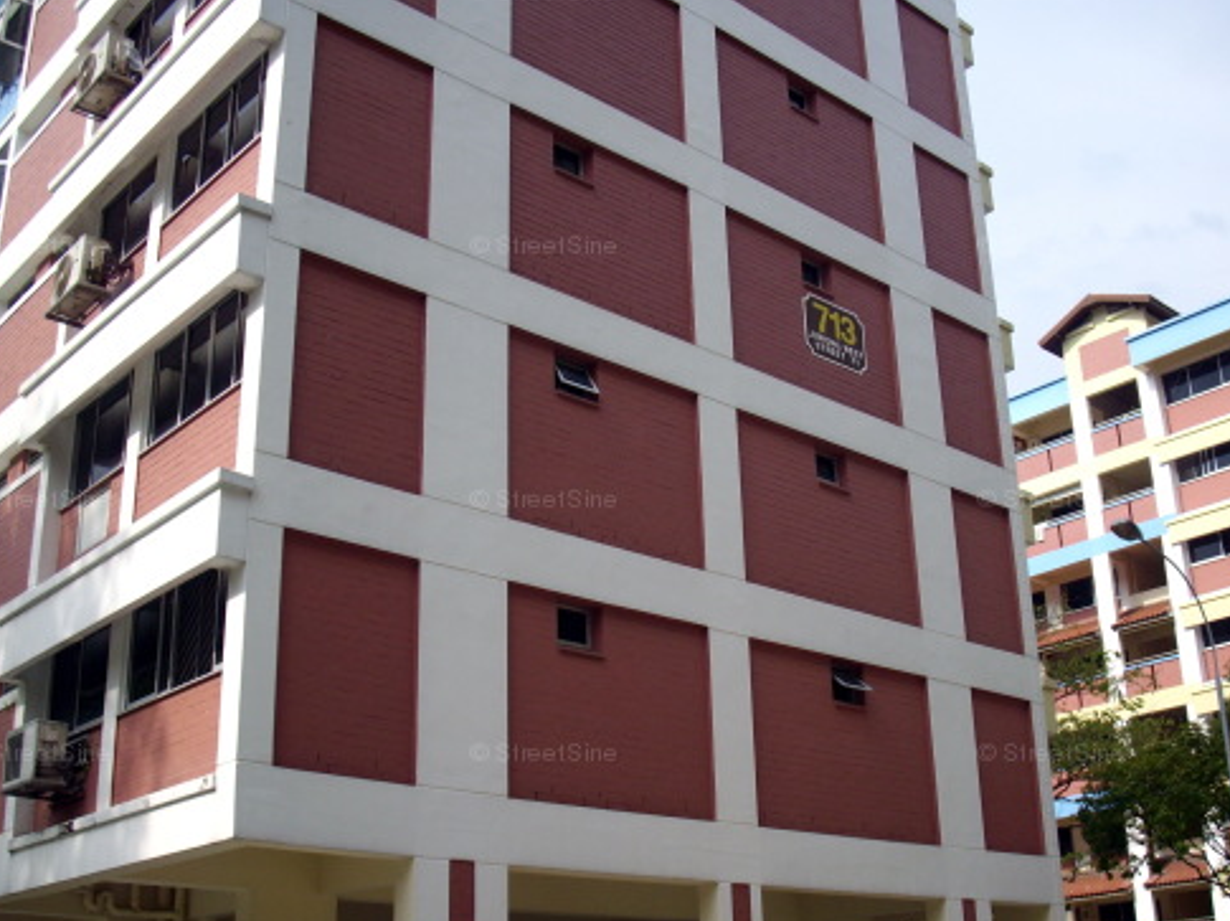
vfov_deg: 34.3
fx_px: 1491
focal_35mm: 42
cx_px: 659
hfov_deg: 44.8
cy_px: 502
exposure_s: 1/200
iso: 80
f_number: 5.6
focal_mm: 6.2
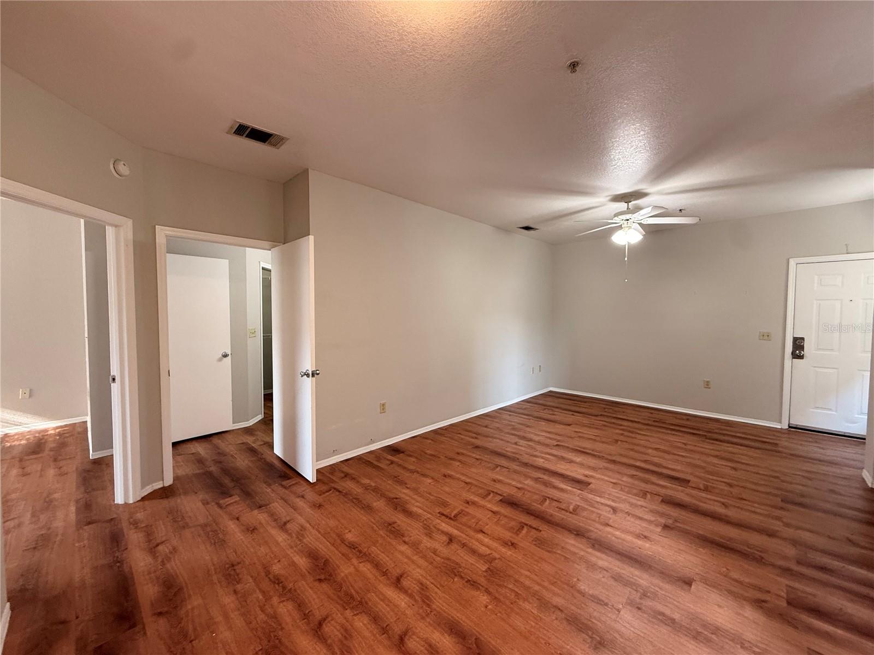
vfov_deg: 85.7
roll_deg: -0.7
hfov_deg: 102.1
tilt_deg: -1.9
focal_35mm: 14
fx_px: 353
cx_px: 437
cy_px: 328
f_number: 2.2
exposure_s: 1/60
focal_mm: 2.22
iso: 250
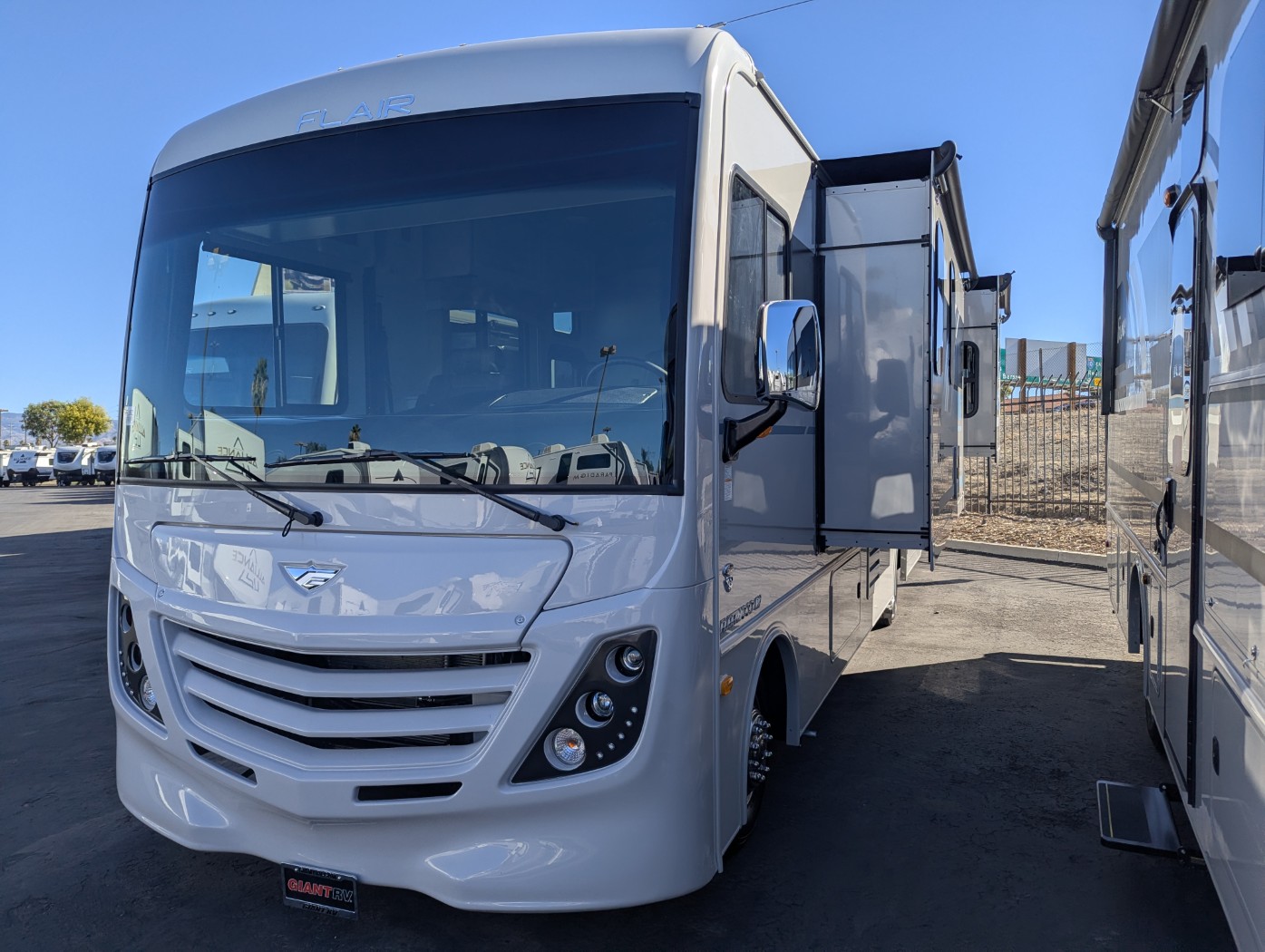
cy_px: 476
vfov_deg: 56.9
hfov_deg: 71.5
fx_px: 878
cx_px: 632
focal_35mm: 24
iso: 45
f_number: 1.85
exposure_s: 1/1618
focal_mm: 6.81
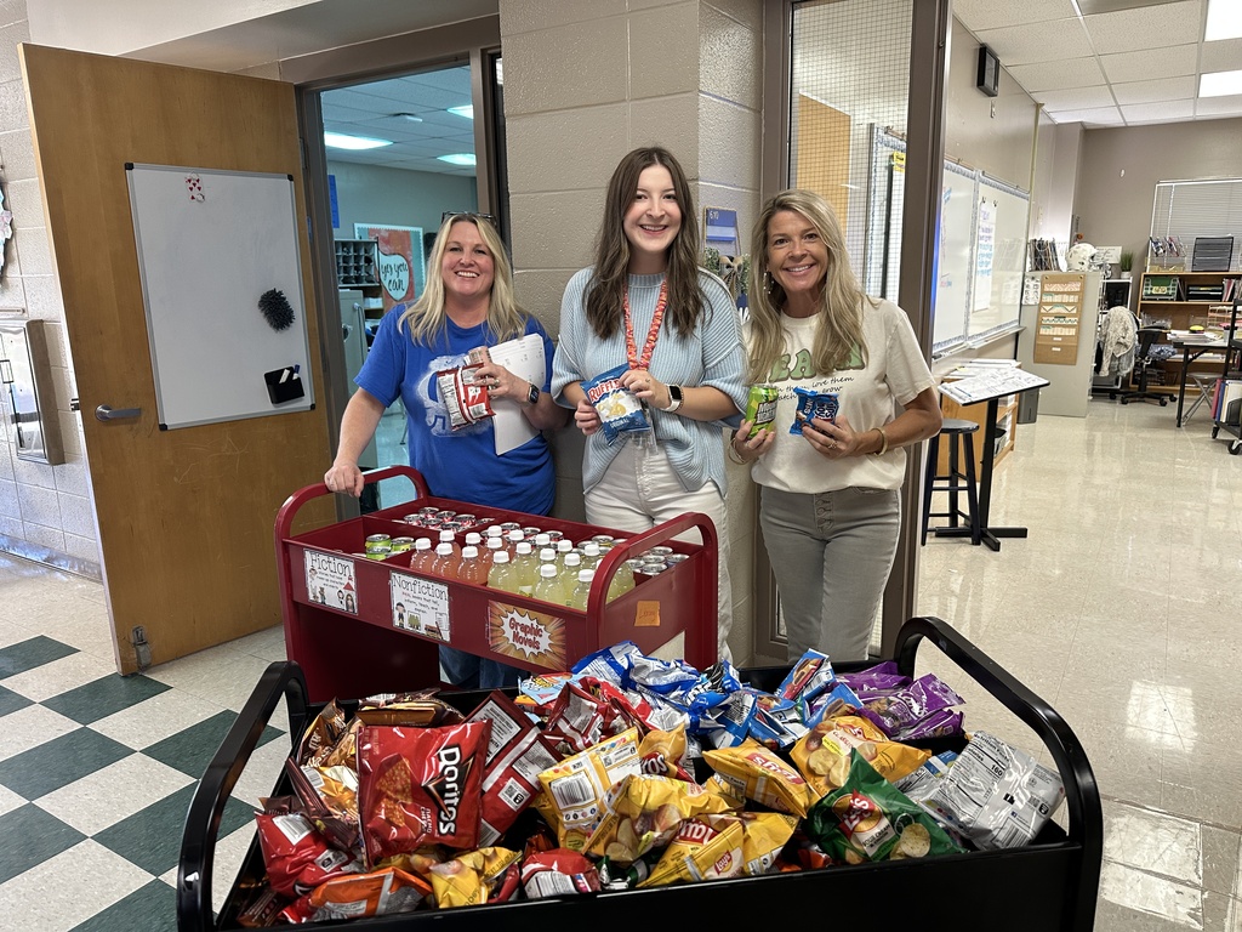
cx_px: 621
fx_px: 861
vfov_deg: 56.8
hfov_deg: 71.6
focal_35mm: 24
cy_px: 466
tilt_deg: -13.2
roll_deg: +1.0
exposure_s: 1/60
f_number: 1.78
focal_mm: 6.86
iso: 200
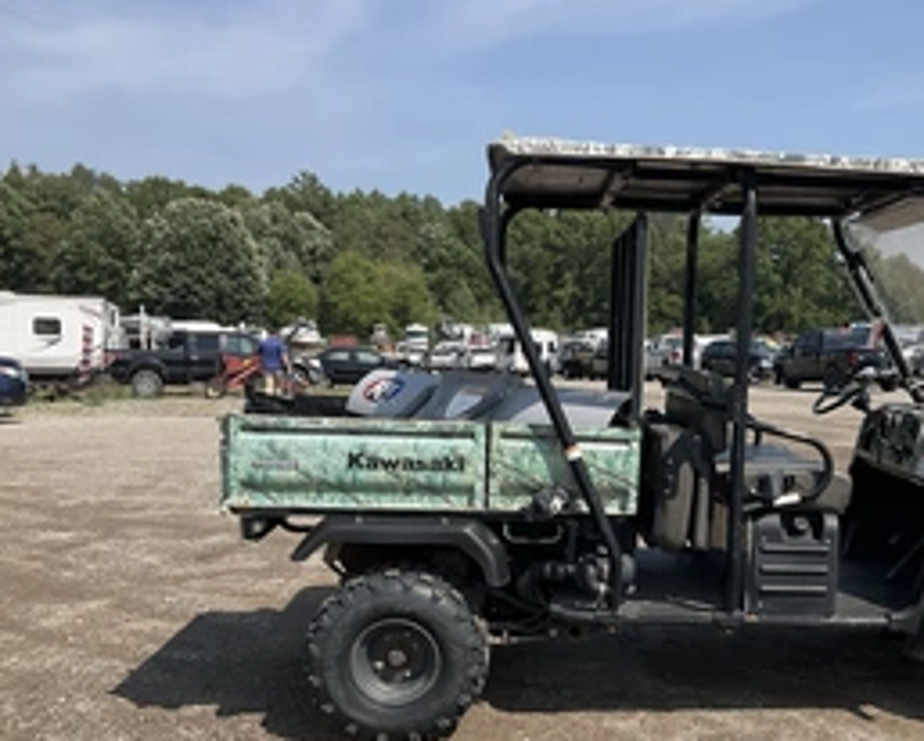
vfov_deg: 34.1
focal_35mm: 44
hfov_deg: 41.2
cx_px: 647
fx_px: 1204
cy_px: 453
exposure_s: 1/1626
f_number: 1.8
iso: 25
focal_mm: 3
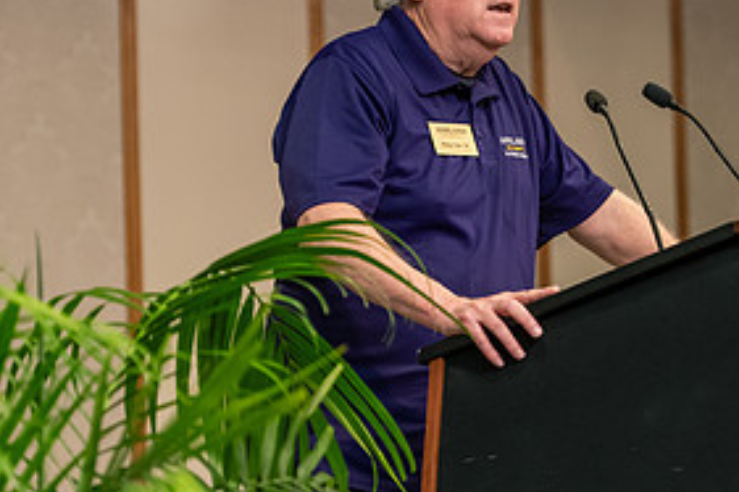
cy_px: 283
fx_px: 3816
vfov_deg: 7.4
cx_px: 523
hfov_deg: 11.0
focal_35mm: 186
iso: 1600
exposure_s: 1/160
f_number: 3.2
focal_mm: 90
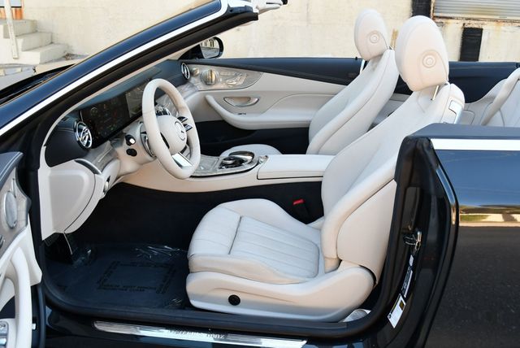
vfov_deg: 36.9
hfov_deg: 53.1
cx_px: 260
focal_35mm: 36
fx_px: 520
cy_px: 174
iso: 400
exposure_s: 1/250
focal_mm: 18
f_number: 4
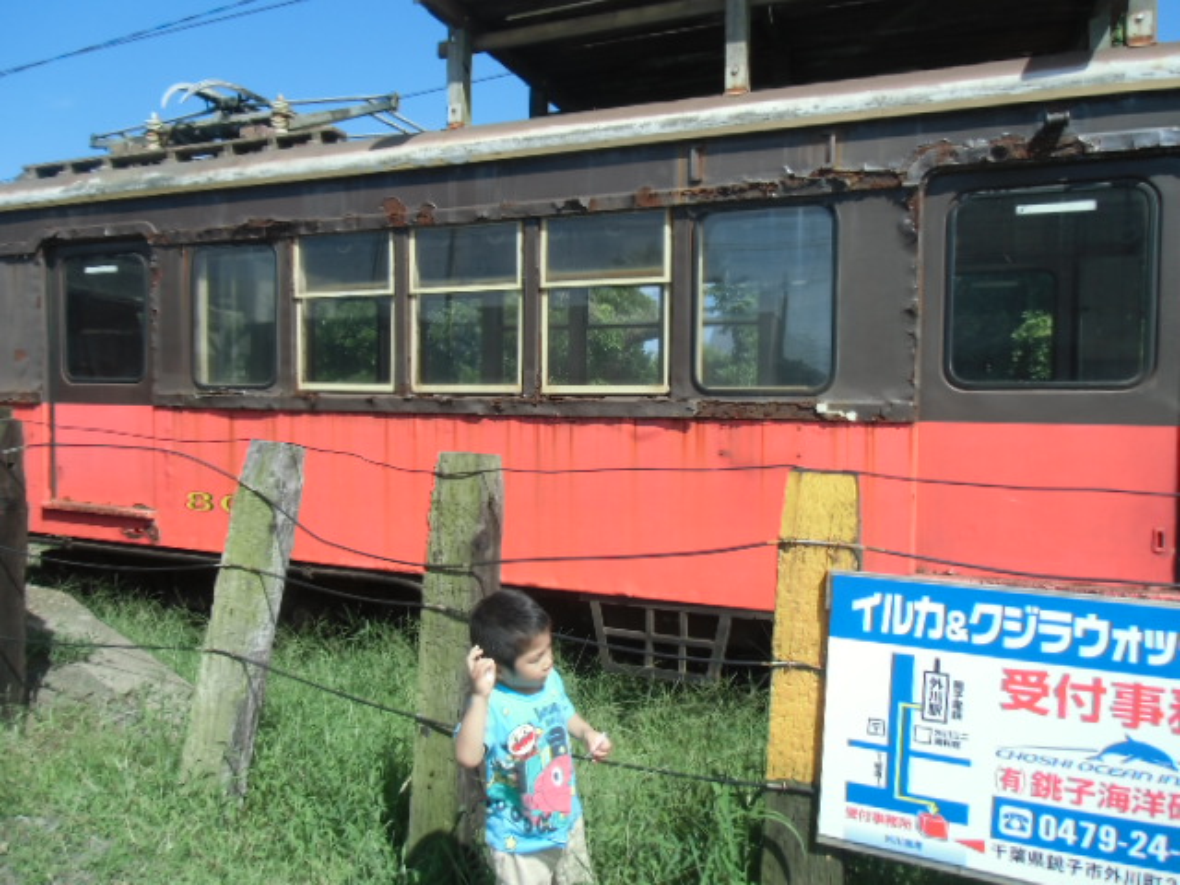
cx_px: 590
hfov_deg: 71.6
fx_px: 818
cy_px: 442
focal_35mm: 24
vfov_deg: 56.8
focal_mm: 4.24
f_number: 3
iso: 64
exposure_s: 1/500
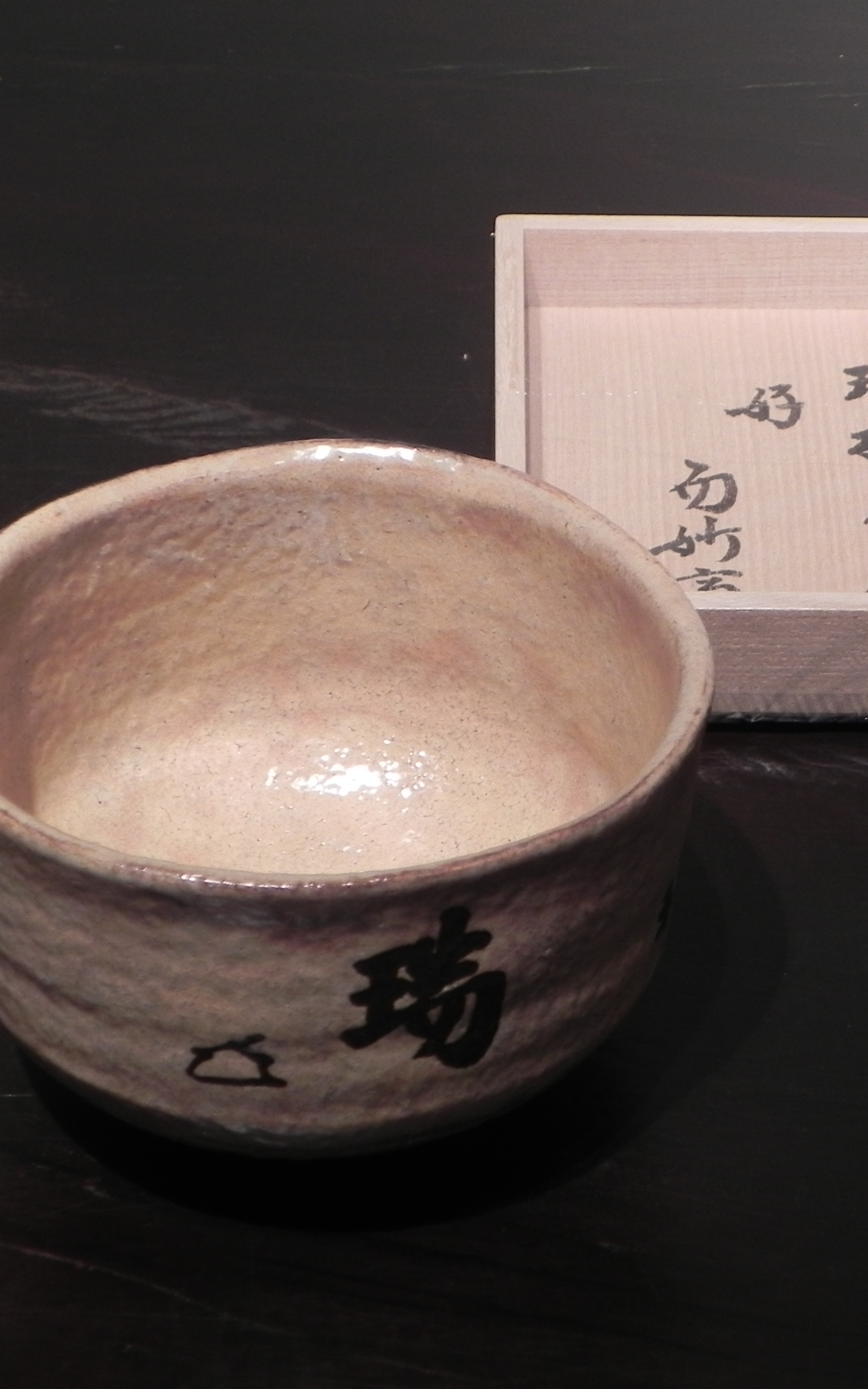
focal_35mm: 94
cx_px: 583
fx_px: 3558
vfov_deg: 22.1
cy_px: 694
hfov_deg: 13.9
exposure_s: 1/28.1
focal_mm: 11.8
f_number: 3.5
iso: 160
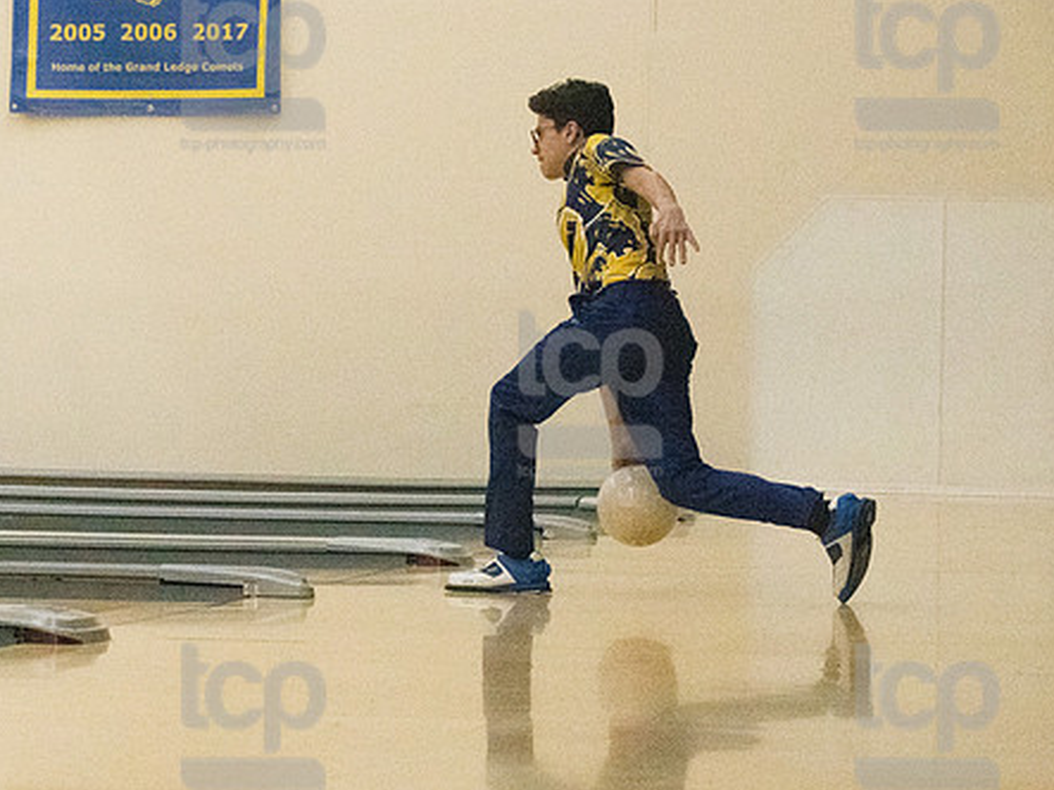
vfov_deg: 9.8
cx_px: 590
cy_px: 395
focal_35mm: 151
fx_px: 4596
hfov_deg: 13.1
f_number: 4.5
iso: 10000
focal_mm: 80
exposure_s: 1/1250
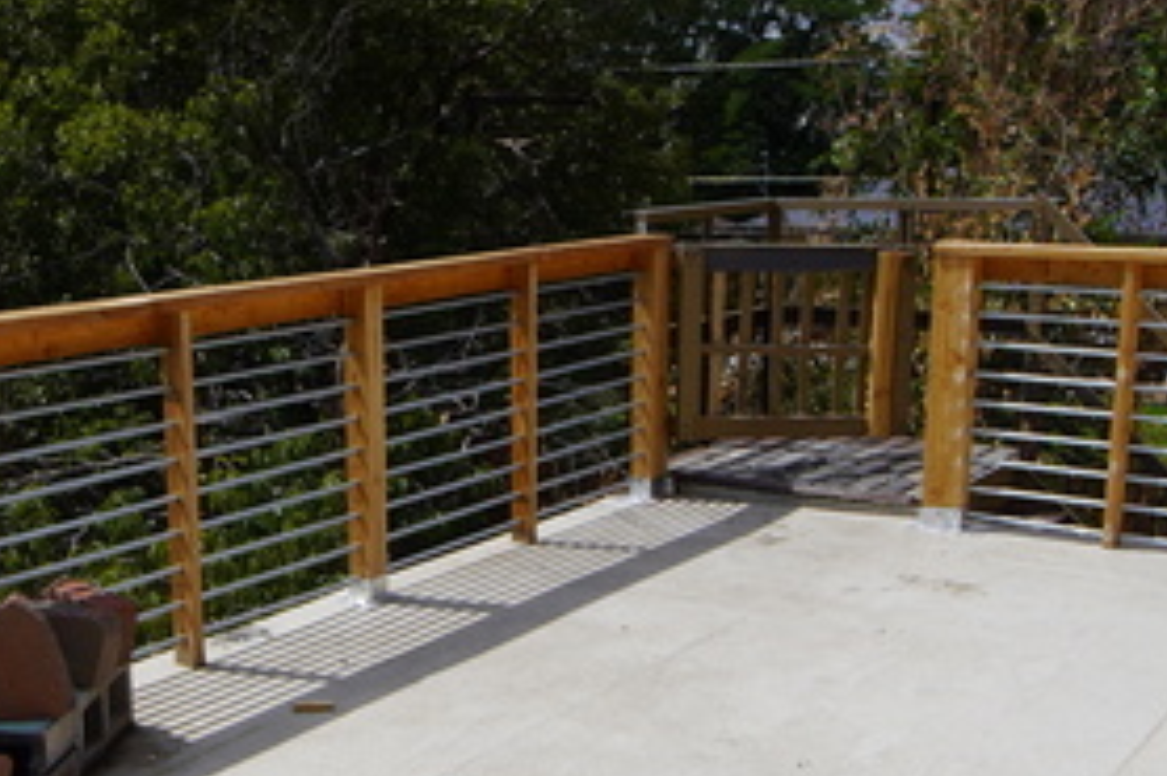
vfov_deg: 28.1
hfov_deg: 40.8
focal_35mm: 47
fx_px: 1537
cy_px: 535
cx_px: 344
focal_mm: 11
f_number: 10
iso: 100
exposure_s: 1/320
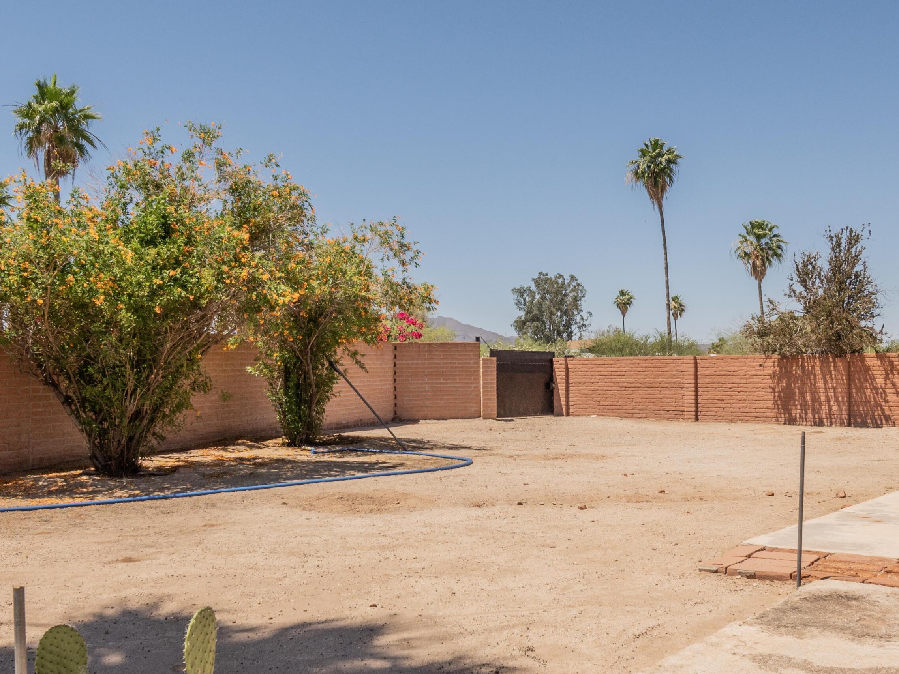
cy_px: 361
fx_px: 987
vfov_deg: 37.7
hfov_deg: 48.9
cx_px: 403
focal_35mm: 38
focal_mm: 20
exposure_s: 1/1000
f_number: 13
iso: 800
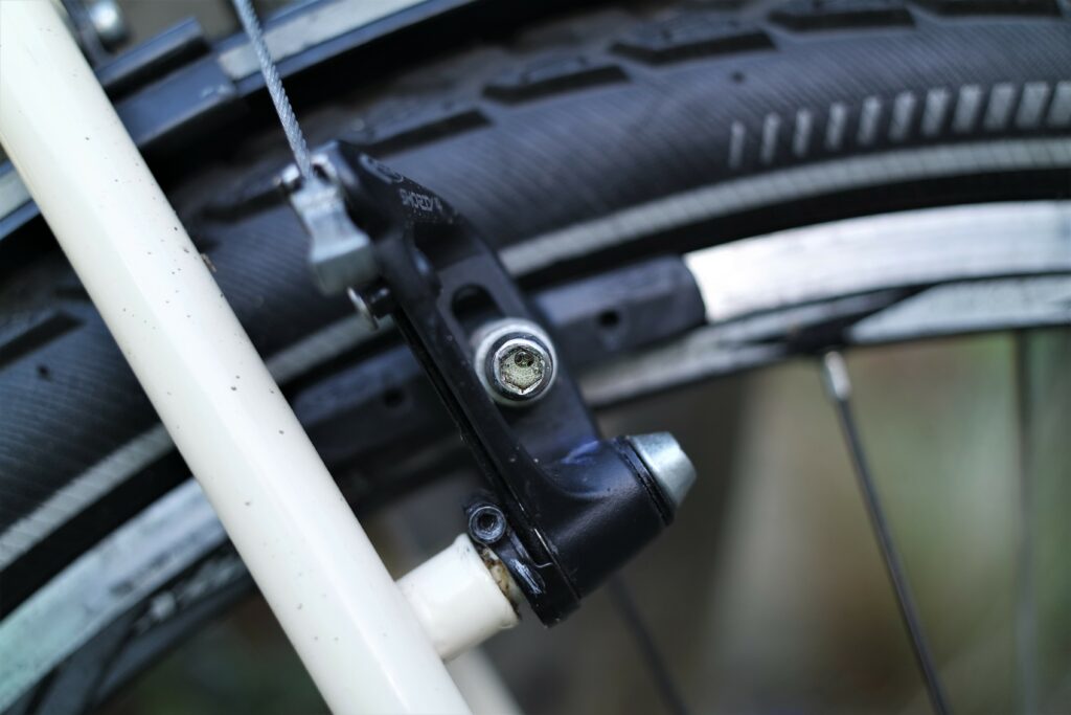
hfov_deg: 42.7
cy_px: 358
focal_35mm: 46
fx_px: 1369
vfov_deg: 29.3
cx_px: 536
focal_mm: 30
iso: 100
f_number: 2
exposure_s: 1/160
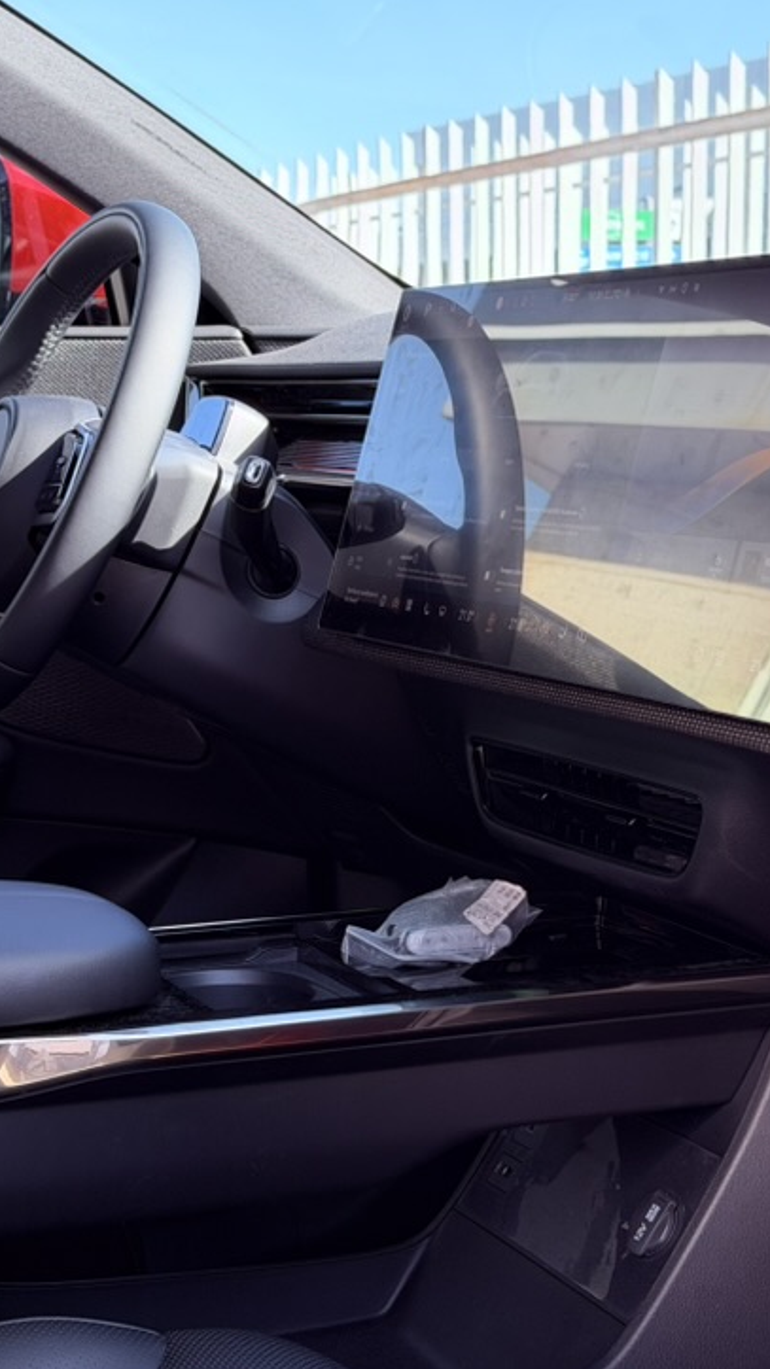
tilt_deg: -7.1
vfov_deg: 28.6
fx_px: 2687
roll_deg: +1.0
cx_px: 322
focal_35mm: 74
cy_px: 692
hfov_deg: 16.3
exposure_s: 1/228
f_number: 1.78
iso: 64
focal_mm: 6.76
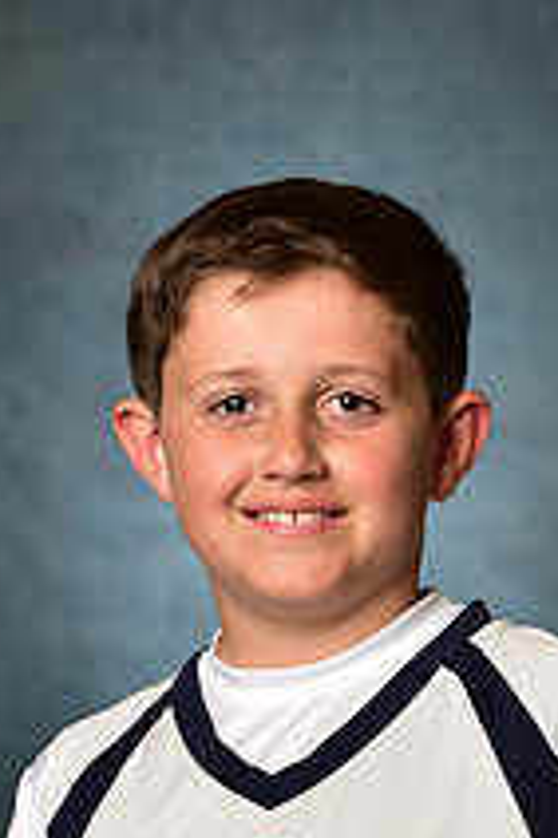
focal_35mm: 329
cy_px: 921
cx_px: 418
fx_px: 7661
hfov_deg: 4.2
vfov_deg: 6.2
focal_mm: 120
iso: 250
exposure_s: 1/160
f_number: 4.5
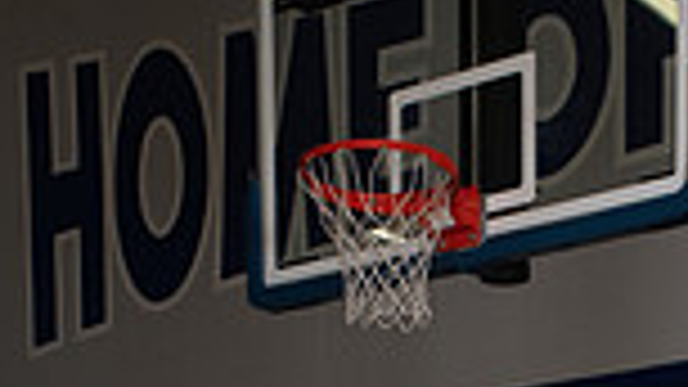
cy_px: 976
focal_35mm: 105
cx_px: 616
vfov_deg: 9.9
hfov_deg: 20.0
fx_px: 1915
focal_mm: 34
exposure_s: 1/320
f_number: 7.1
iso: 500
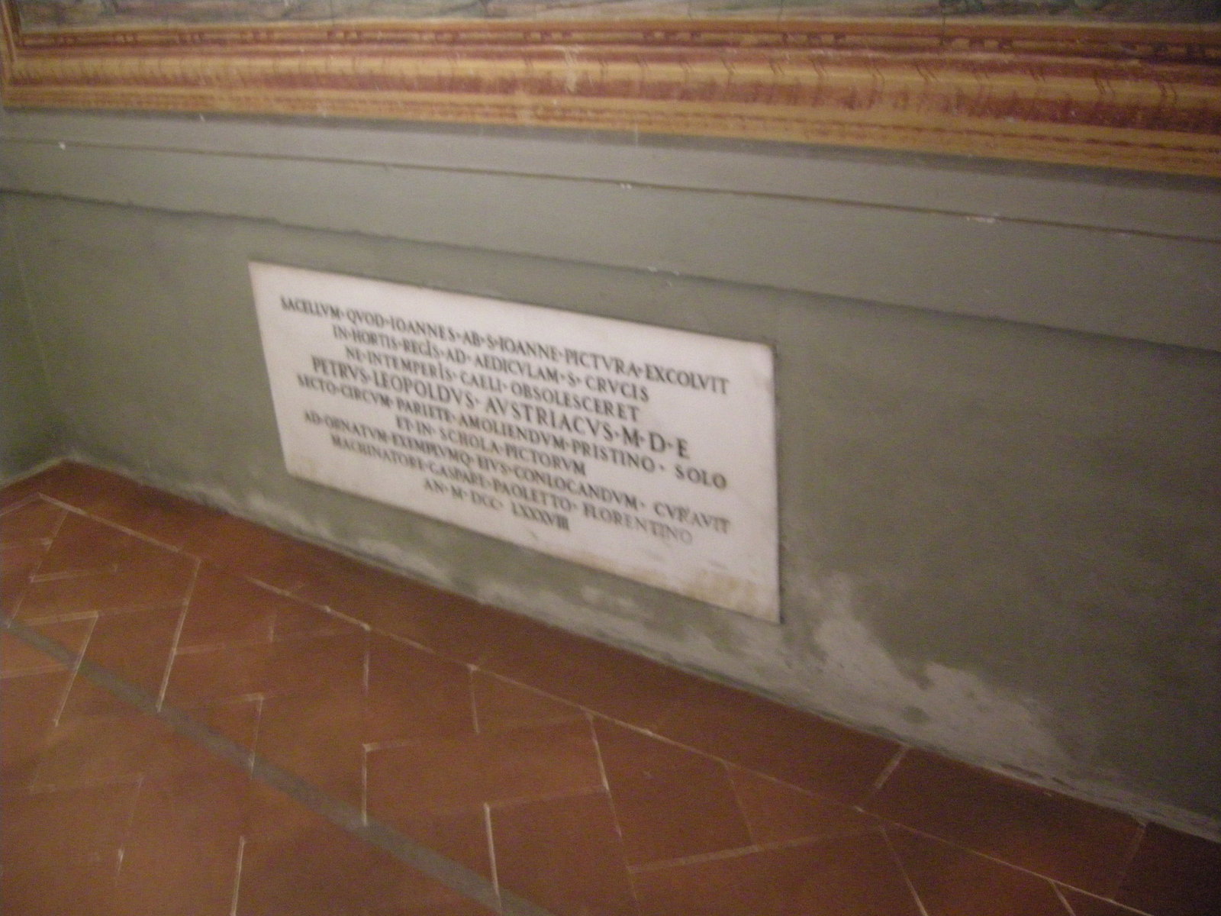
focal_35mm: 36
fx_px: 1270
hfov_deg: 51.4
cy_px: 458
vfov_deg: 39.7
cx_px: 610
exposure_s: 1/2.2
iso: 800
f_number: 2.7
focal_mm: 7.5
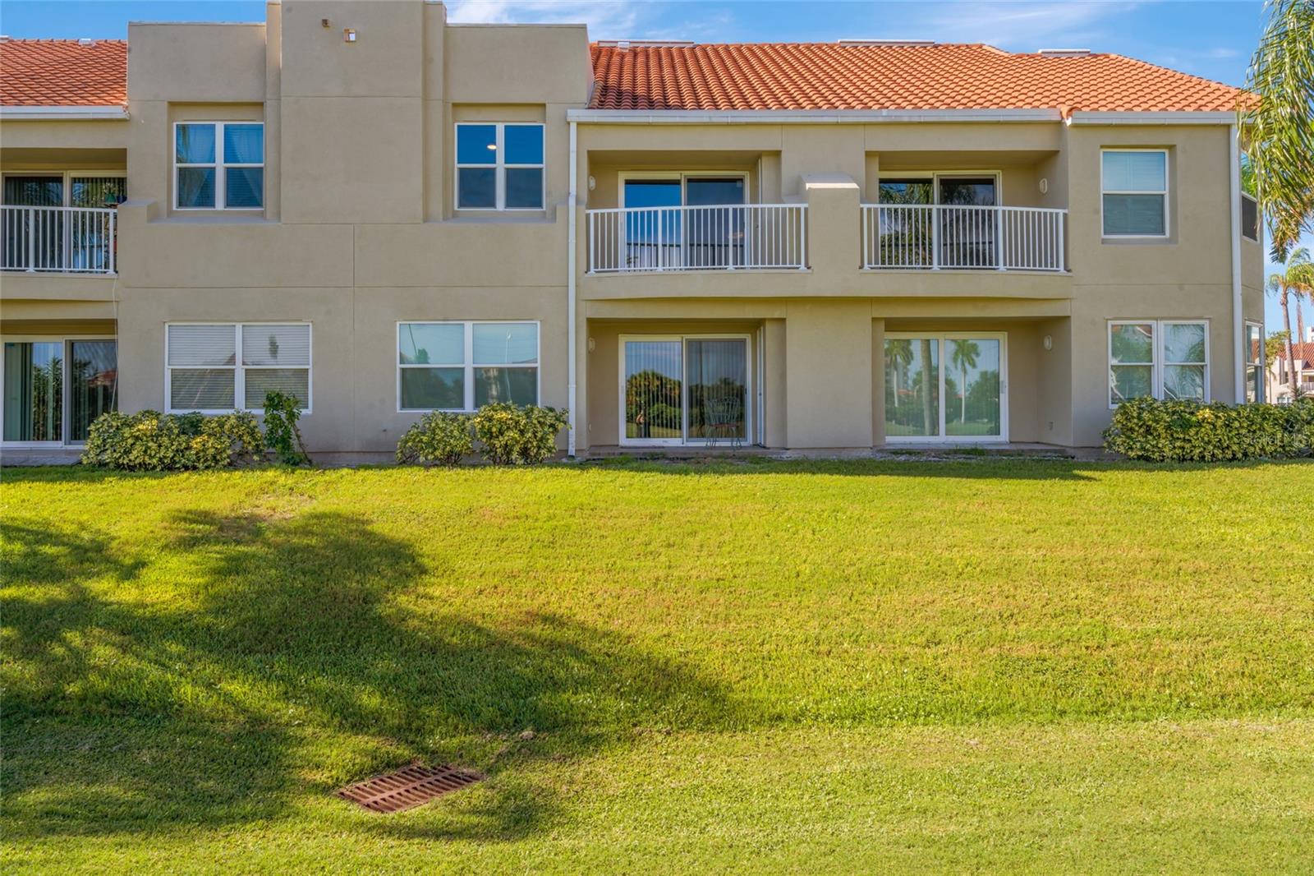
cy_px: 438
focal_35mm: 26
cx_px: 657
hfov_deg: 69.4
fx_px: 949
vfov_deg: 49.5
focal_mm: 26
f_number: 16
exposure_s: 1/30
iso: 100
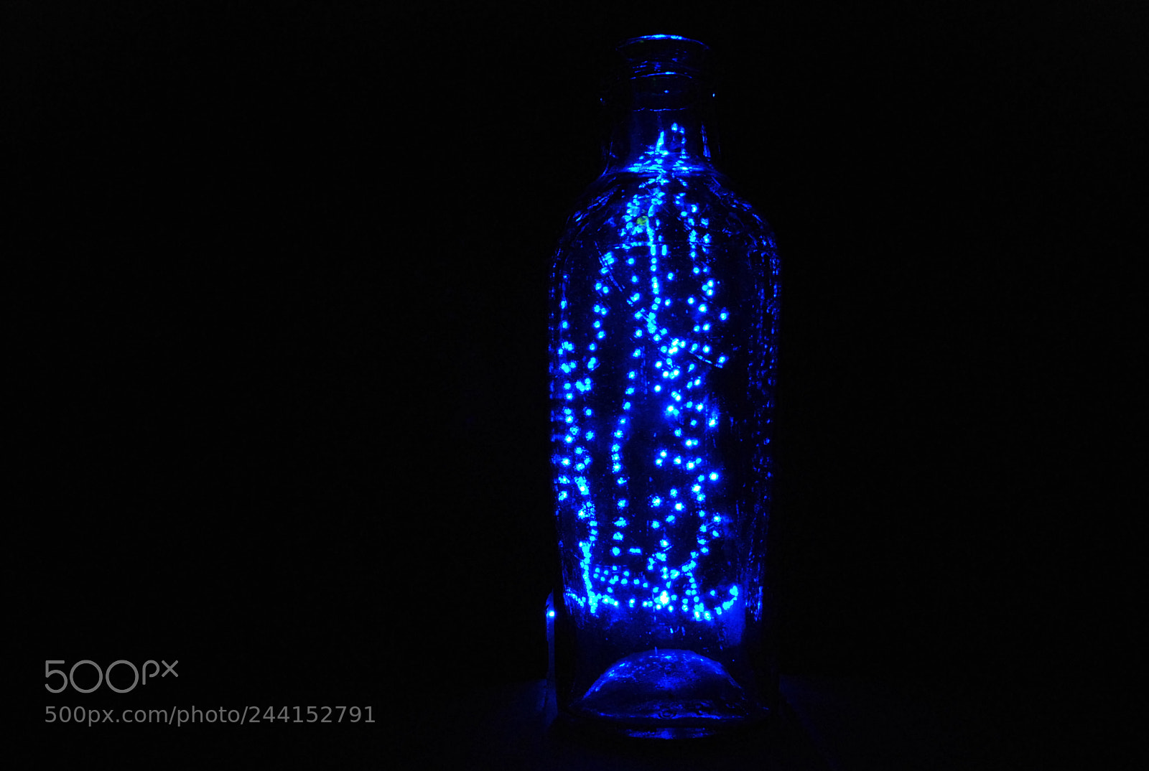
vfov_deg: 40.1
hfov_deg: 57.1
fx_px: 1055
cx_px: 574
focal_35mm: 33
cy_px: 386
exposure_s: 51.2
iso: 800
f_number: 8
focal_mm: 22
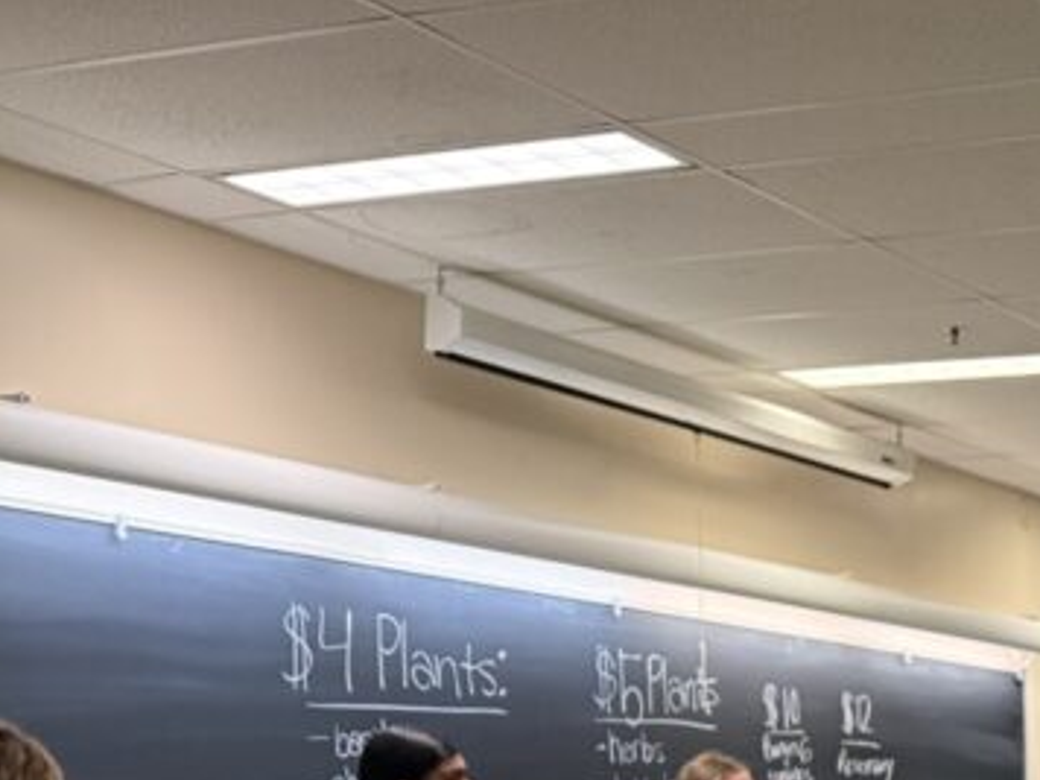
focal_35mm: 69
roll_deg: -1.0
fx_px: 2073
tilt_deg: -4.6
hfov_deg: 23.8
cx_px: 1446
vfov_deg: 19.5
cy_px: 1046
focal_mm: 6.76
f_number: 1.78
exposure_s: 1/60
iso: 320
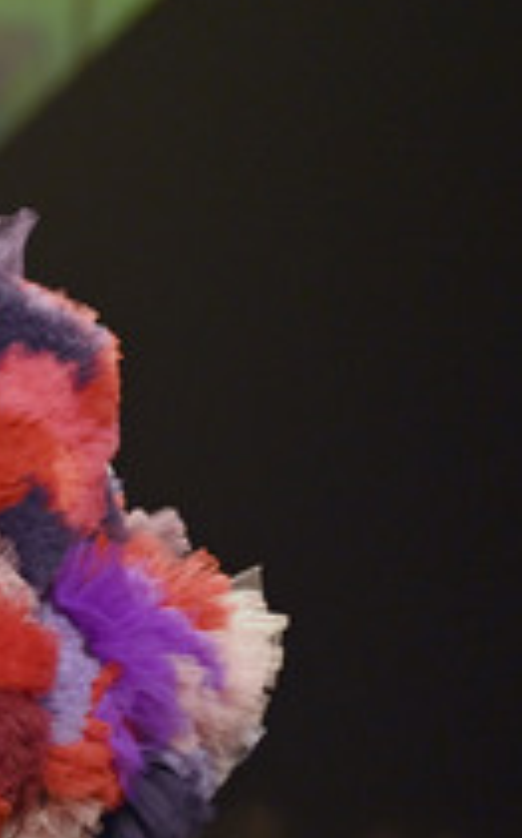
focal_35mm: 438
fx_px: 9983
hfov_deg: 3.0
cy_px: 511
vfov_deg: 4.8
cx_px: -233
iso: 5000
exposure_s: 1/640
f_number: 5
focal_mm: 200
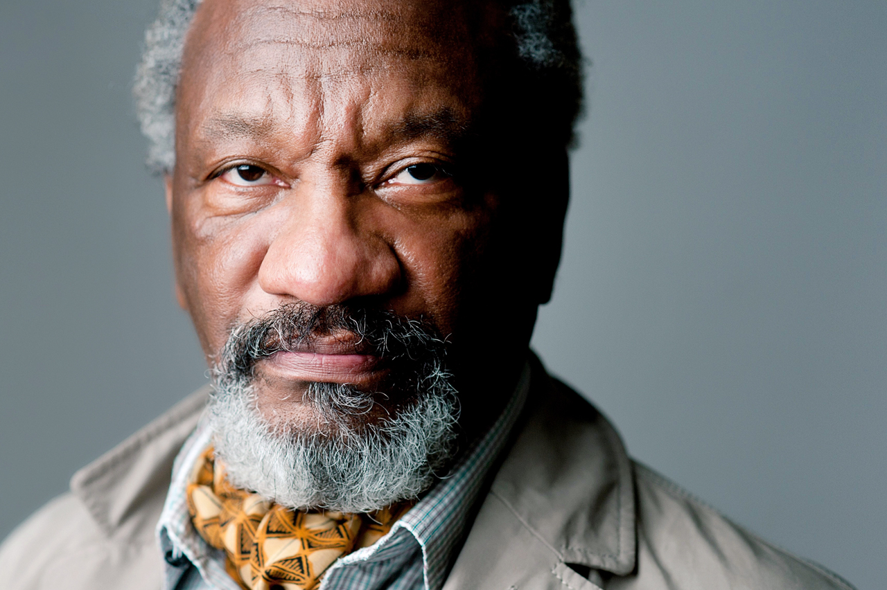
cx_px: 394
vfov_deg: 12.9
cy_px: 340
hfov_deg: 19.3
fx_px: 2610
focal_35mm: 106
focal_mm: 85
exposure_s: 1/2000
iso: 200
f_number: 3.5
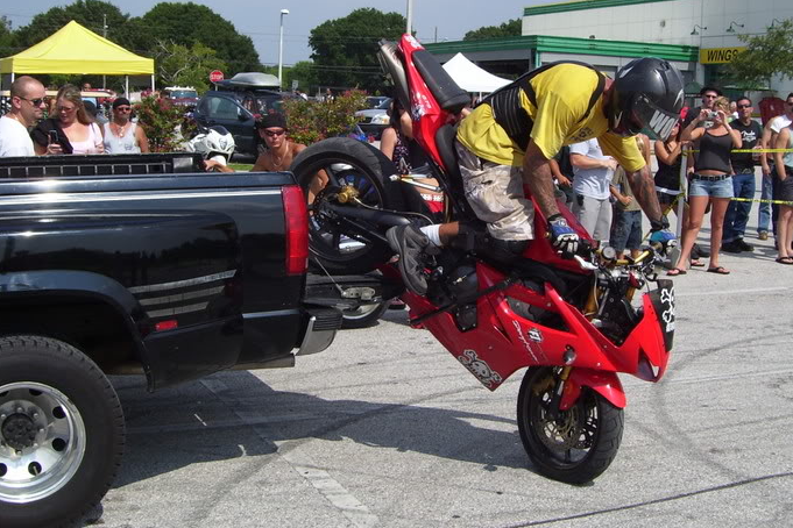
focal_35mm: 55
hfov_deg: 36.2
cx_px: 402
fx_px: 1211
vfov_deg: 24.5
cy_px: 198
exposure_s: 1/750
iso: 80
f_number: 5.6
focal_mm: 7.6
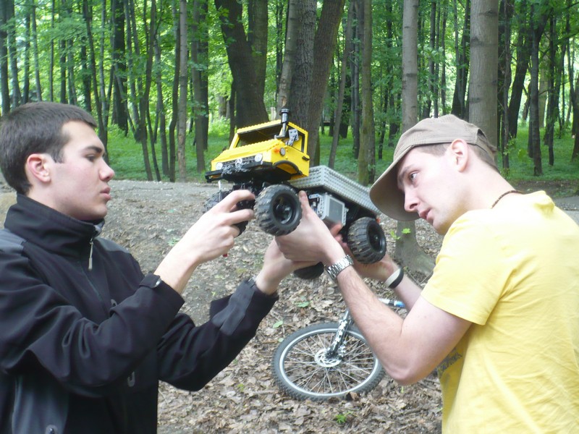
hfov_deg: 26.3
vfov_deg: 19.9
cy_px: 217
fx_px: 1238
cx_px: 290
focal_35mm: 74
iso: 200
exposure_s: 1/15
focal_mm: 12.2
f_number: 4.2
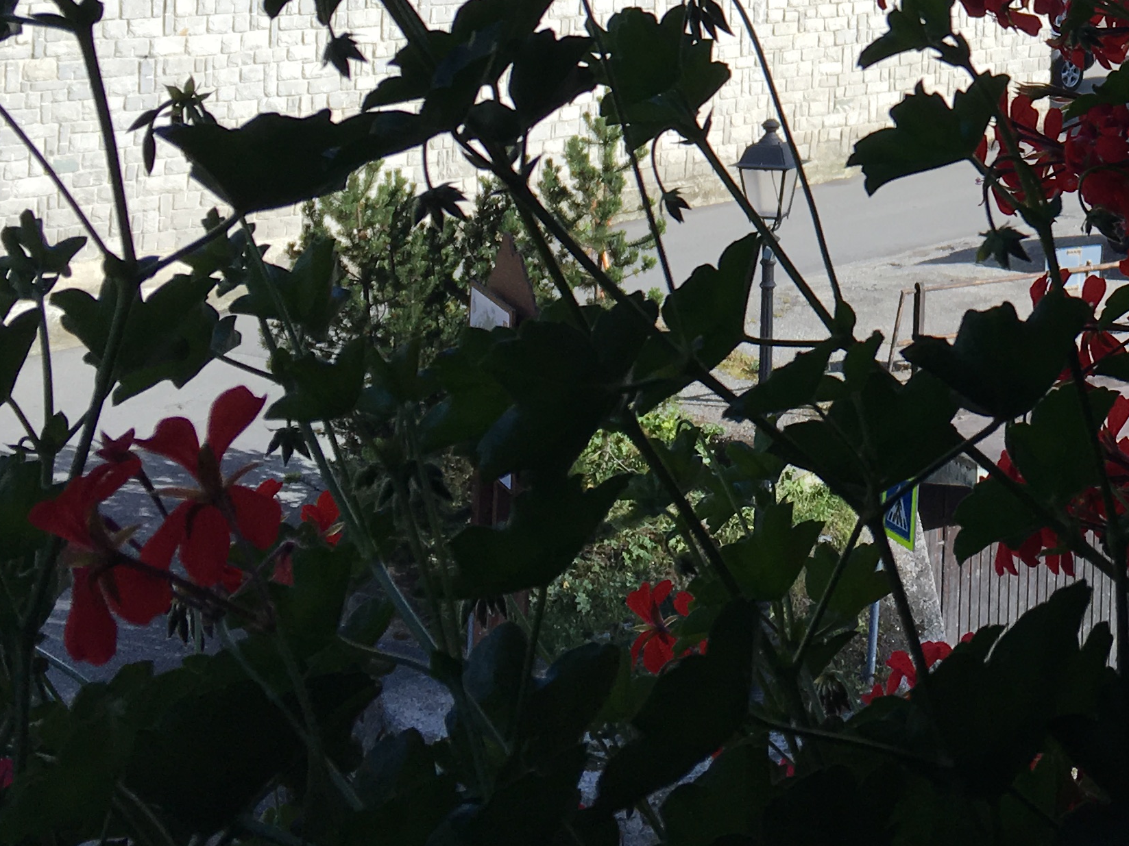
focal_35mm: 71
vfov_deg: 19.5
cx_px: 1145
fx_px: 2315
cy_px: -163
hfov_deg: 25.9
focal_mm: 4.15
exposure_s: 1/725
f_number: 2.2
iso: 25
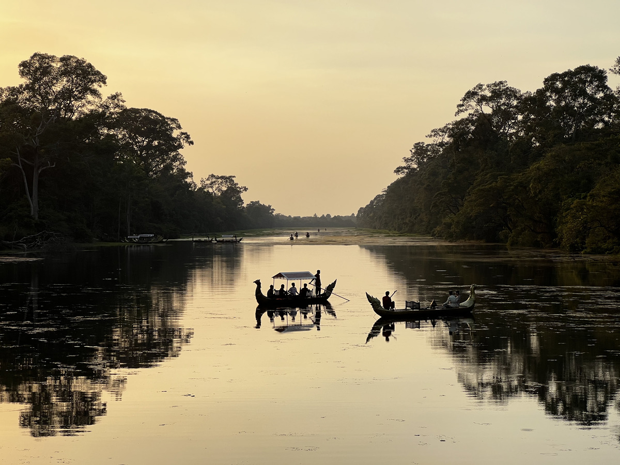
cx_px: 310
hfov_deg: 25.3
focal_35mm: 77
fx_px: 1379
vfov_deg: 19.1
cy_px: 232
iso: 32
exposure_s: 1/995
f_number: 2.8
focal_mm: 9
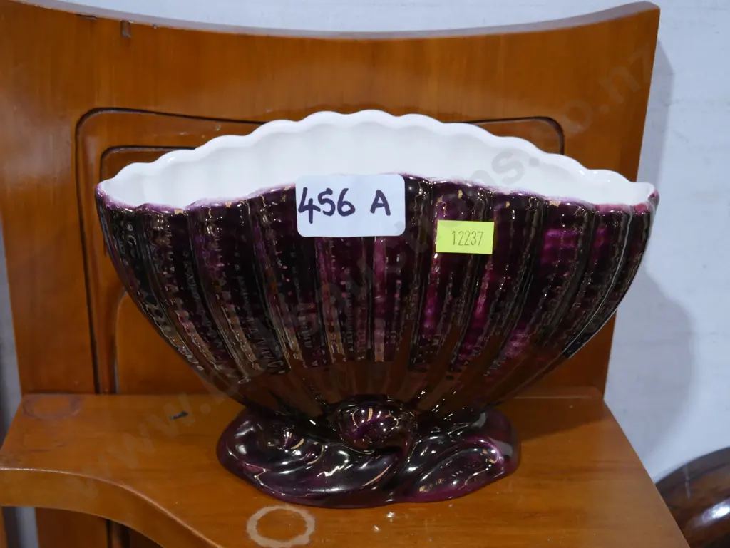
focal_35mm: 48
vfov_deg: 30.3
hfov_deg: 39.6
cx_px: 365
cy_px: 274
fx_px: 1013
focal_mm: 24
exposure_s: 1/60
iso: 1000
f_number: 5.2
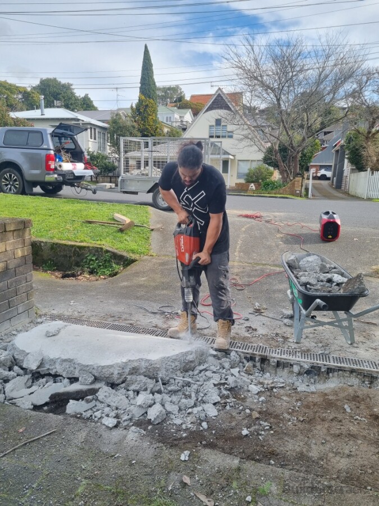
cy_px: 253
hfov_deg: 53.1
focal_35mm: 26
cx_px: 190
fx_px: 380
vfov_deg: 67.3
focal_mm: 5.4
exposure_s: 1/734
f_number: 1.8
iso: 50
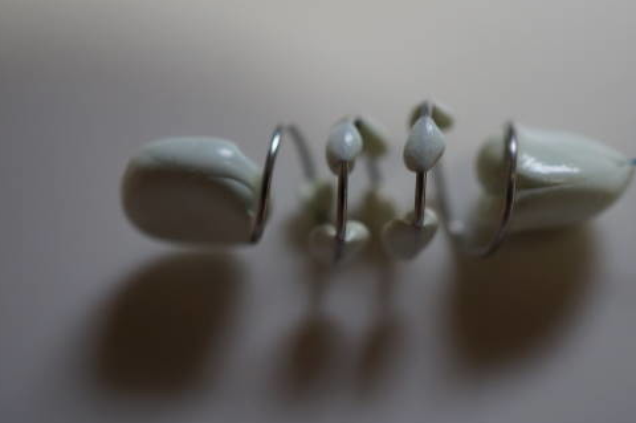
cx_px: 351
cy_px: 184
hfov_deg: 33.4
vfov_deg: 22.6
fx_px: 1059
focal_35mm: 60
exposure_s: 1/60
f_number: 4
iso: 500
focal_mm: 30
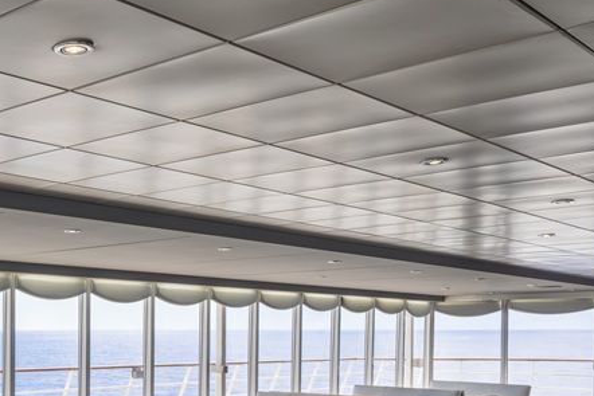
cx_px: -16
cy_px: 362
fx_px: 858
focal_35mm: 52
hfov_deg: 34.3
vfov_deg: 25.2
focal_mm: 23
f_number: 11
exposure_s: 1/160
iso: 200
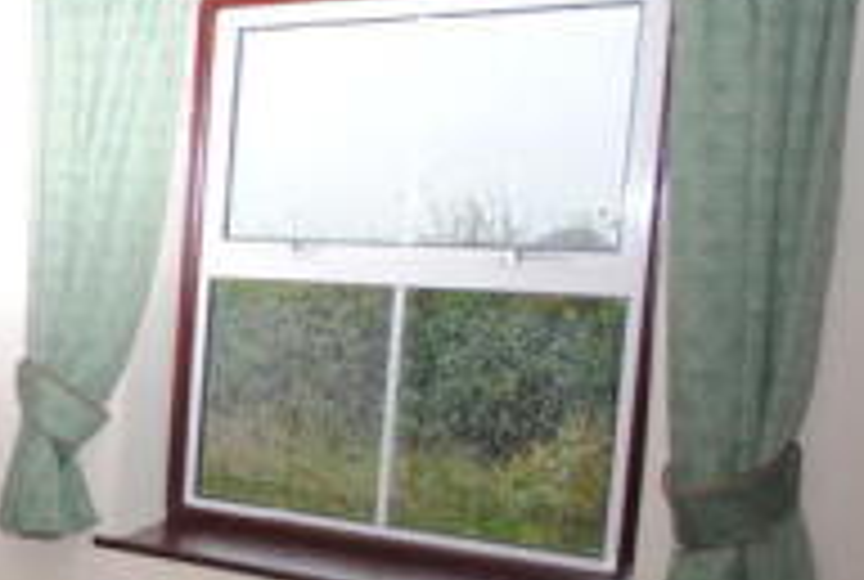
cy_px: 303
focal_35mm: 51
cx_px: -488
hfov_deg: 26.1
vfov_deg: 26.6
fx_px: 1227
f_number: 4
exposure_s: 1/60
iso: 200
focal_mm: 10
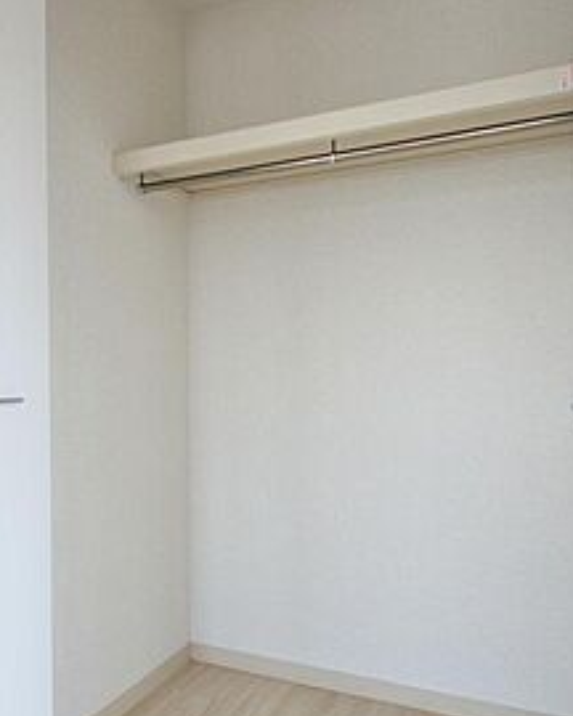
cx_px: 290
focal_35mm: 25
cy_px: 371
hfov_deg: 56.8
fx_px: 530
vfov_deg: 68.1
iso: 100
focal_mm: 10
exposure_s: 1/80
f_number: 5.6
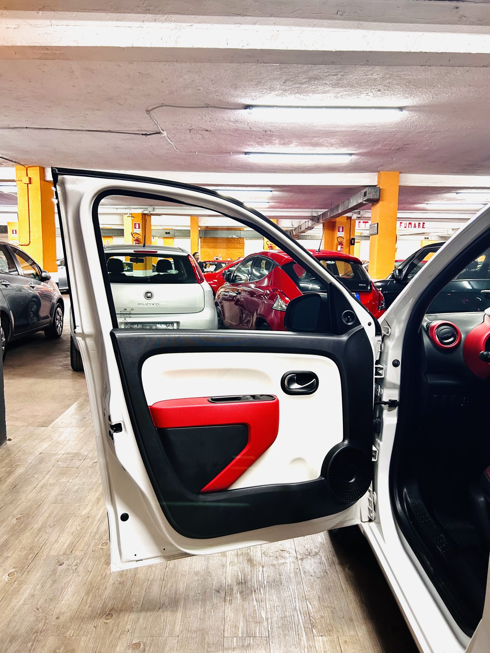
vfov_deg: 67.3
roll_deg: +0.0
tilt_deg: -7.7
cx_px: 245
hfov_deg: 53.1
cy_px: 326
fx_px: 491
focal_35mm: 26
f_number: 1.5
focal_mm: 5.7
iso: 200
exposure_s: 1/50
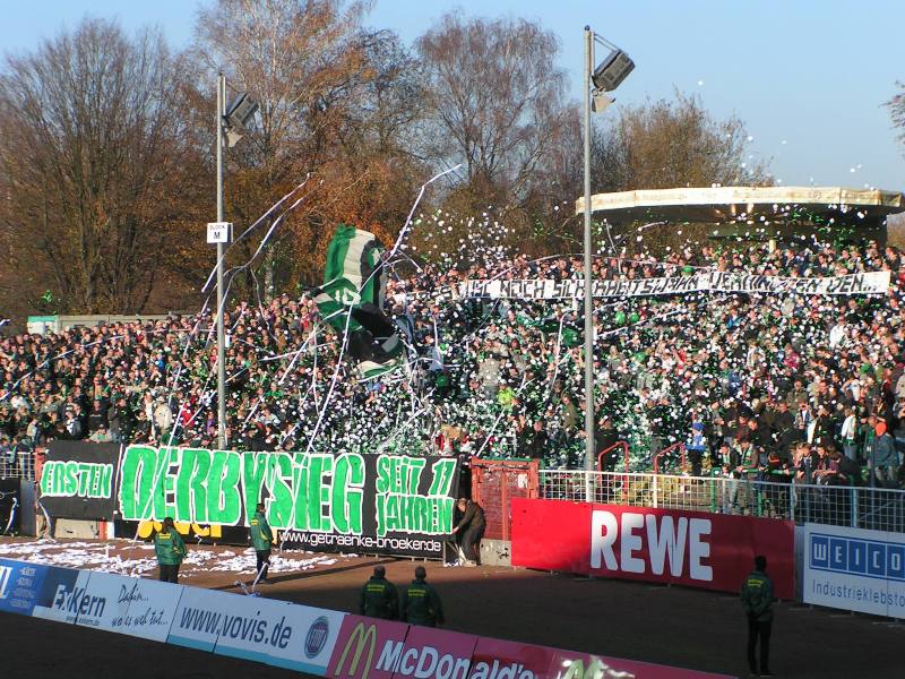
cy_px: 340
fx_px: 2719
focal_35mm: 104
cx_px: 452
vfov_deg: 14.2
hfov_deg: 18.9
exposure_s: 1/320
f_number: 5.6
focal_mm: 15.9
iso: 50
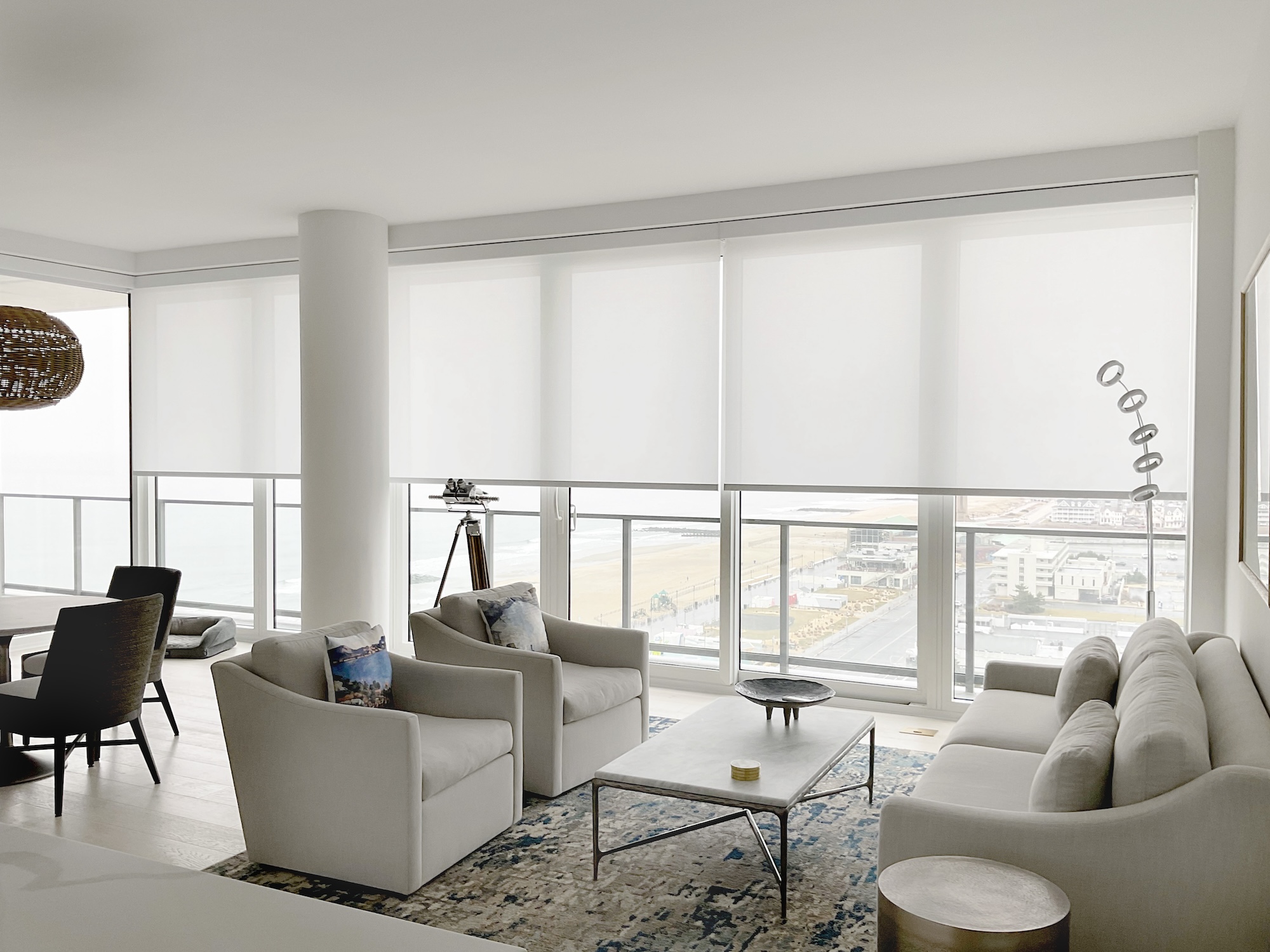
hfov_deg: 61.7
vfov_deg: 48.2
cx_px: 635
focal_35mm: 29
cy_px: 476
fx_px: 1064
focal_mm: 3
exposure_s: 1/120
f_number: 1.8
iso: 25
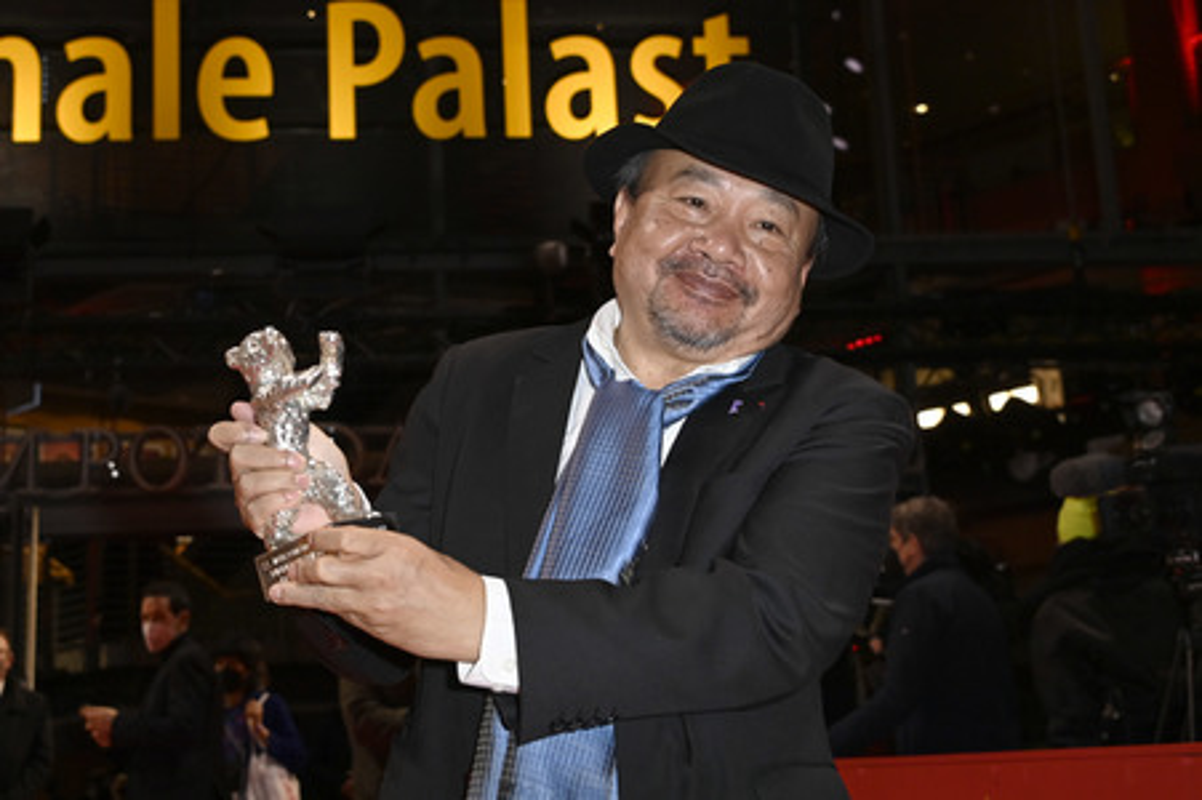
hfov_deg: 41.1
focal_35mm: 48
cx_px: 601
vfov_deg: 28.0
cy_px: 400
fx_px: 1601
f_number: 5.6
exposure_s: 1/250
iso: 1000
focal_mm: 48
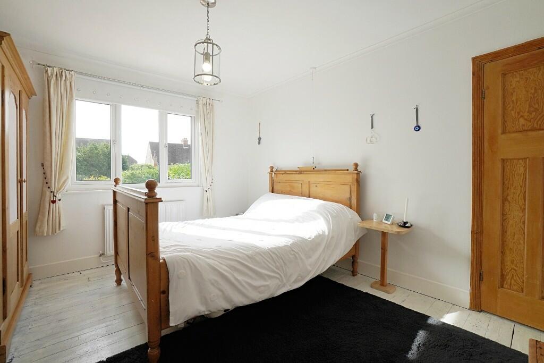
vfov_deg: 77.3
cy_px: 182
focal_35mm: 15
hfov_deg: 100.4
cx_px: 272
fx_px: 227
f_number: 10
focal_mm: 10
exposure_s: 1/200
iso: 640
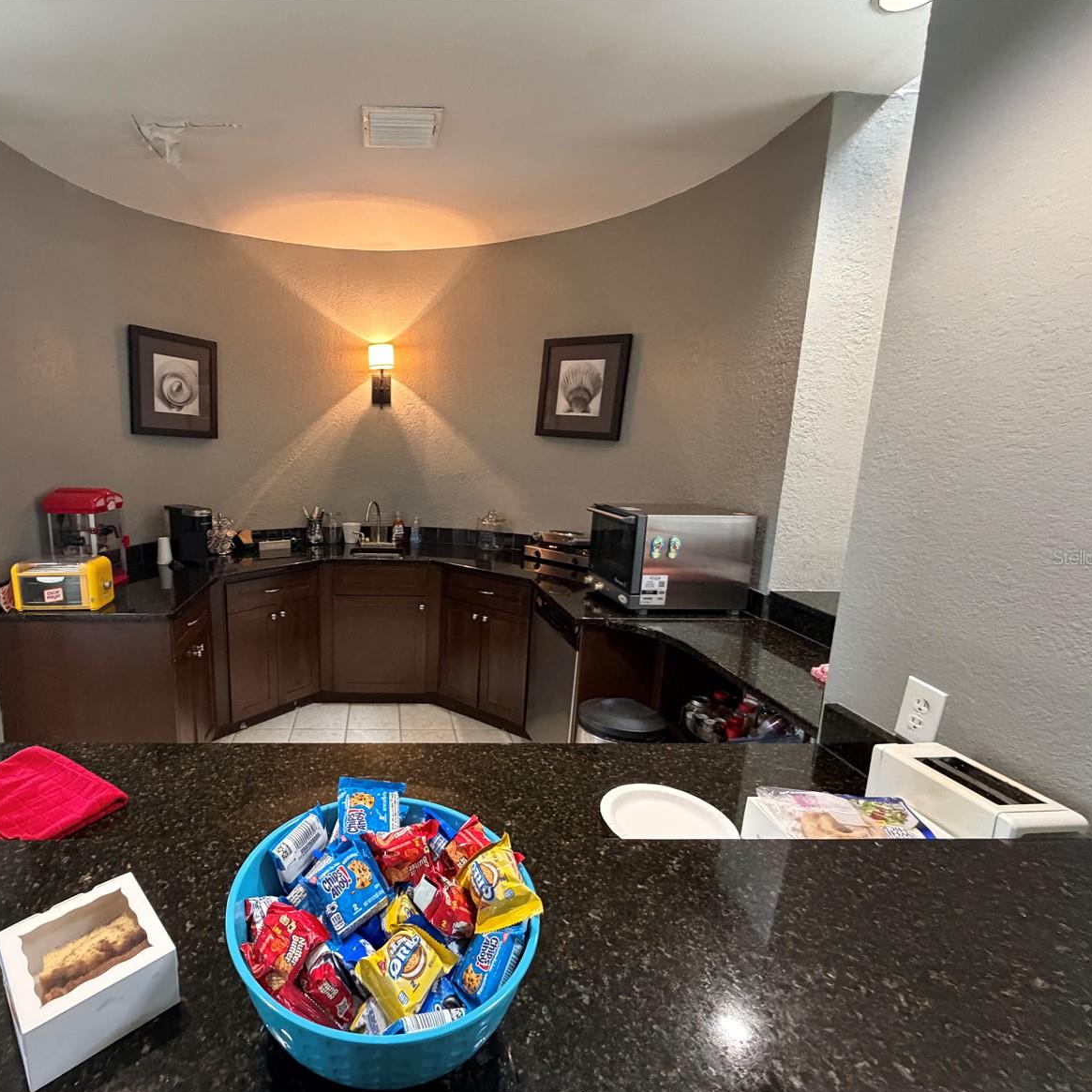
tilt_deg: -11.4
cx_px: 392
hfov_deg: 81.9
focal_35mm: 17
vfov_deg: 84.0
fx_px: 607
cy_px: 557
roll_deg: -0.2
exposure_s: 1/60
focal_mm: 2.22
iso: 640
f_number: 2.2
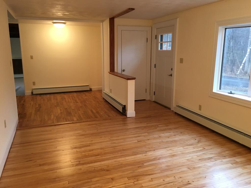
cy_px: 94
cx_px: 126
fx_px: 210
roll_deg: -0.1
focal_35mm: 29
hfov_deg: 61.7
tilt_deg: -12.1
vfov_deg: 48.2
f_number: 2.2
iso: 100
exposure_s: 1/30
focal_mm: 4.15
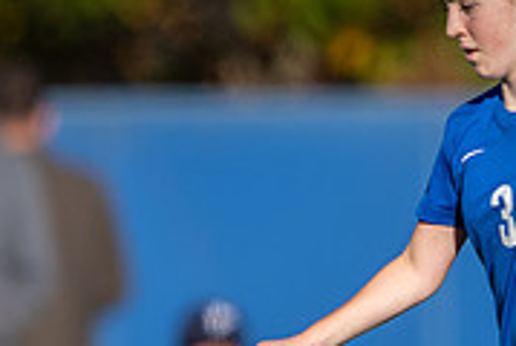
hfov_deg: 0.9
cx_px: 313
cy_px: 265
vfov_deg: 0.6
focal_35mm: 2383
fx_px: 34212
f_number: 2.8
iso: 100
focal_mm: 400
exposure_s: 1/2000
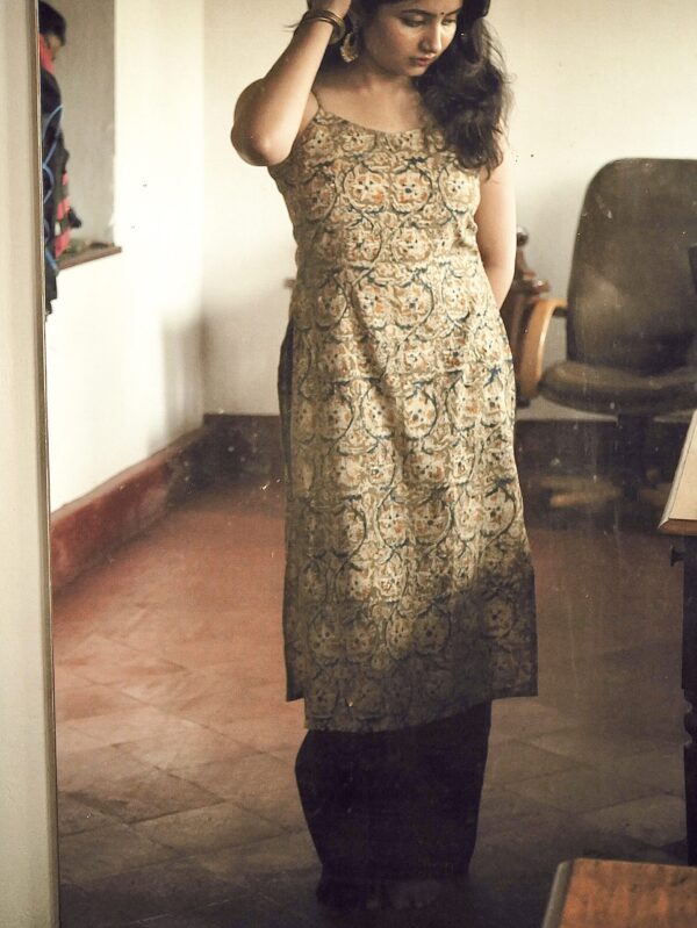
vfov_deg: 21.8
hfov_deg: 16.4
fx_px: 2414
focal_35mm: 90
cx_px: 348
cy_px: 464
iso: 1600
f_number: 4
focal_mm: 45
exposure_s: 1/320
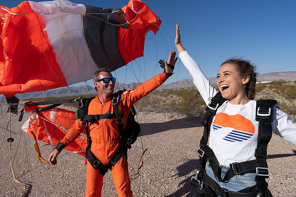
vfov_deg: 51.3
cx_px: 143
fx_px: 205
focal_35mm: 25
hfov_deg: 71.5
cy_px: 100
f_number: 11
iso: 800
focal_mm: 24
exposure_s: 1/2000
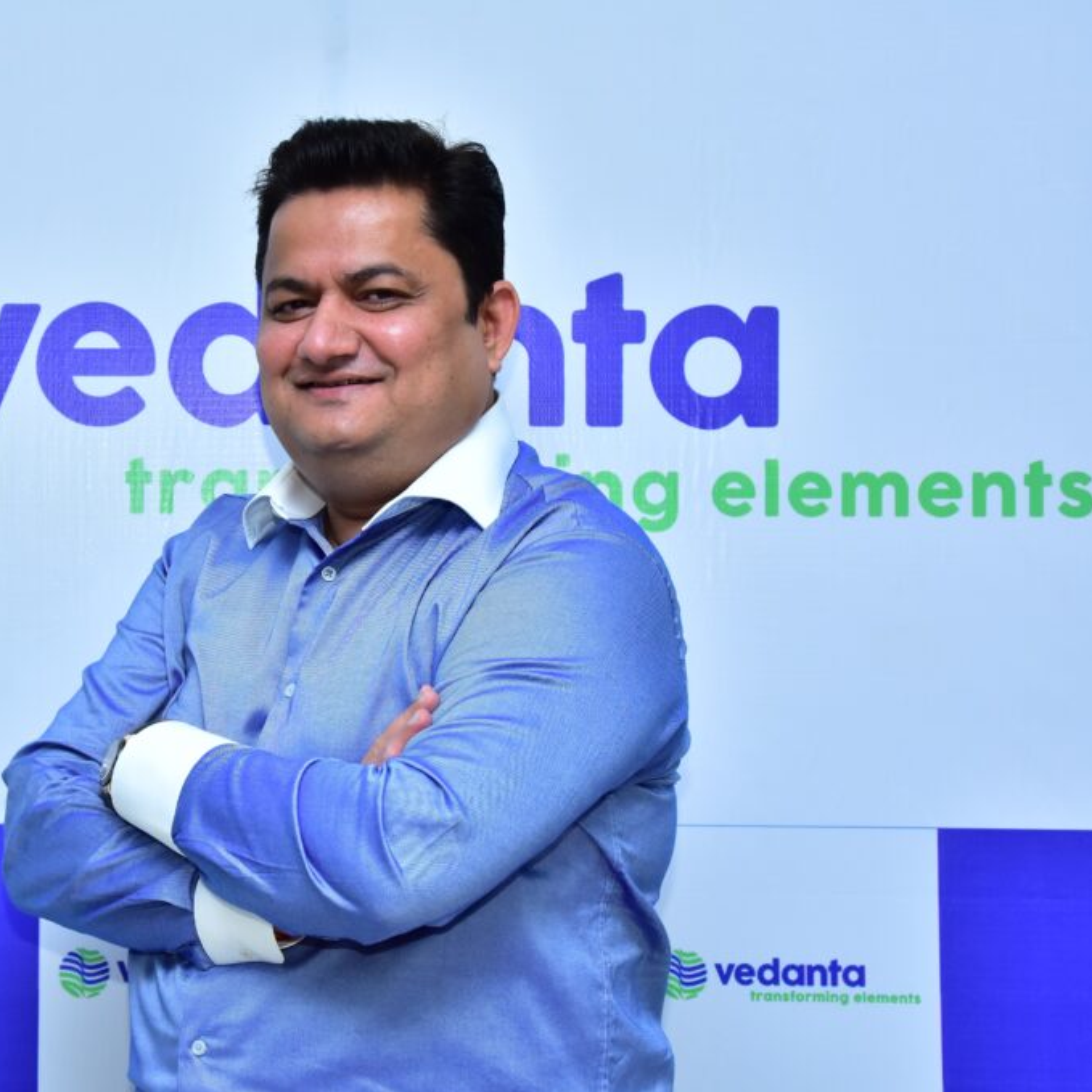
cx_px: 330
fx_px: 3569
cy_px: 548
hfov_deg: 17.3
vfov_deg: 17.4
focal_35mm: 100
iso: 800
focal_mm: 52
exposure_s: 1/160
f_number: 5.6
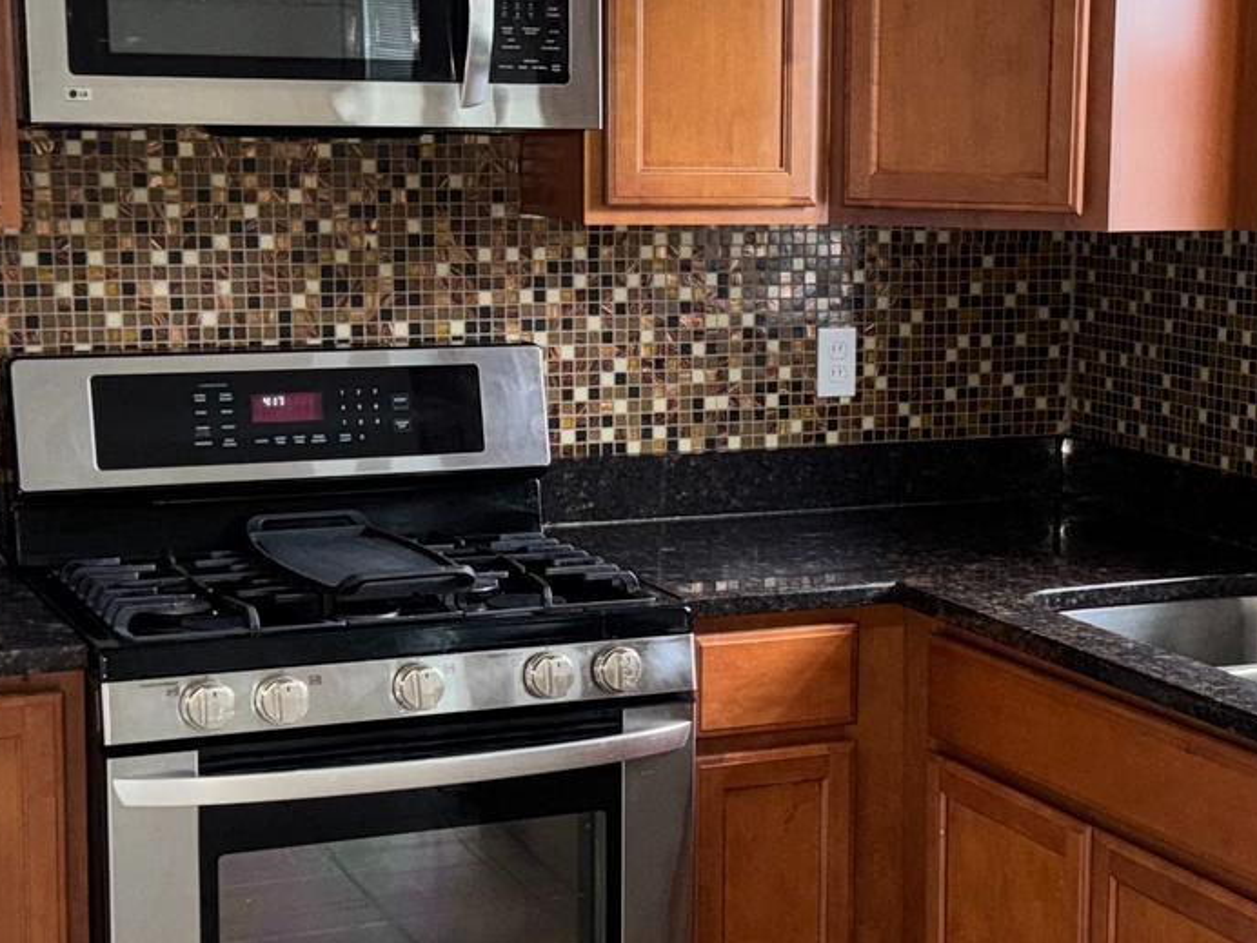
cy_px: 521
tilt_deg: -10.3
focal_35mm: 71
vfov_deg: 20.7
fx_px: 2578
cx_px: 874
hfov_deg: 27.2
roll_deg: -1.2
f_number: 1.78
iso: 80
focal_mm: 6.76
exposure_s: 1/13
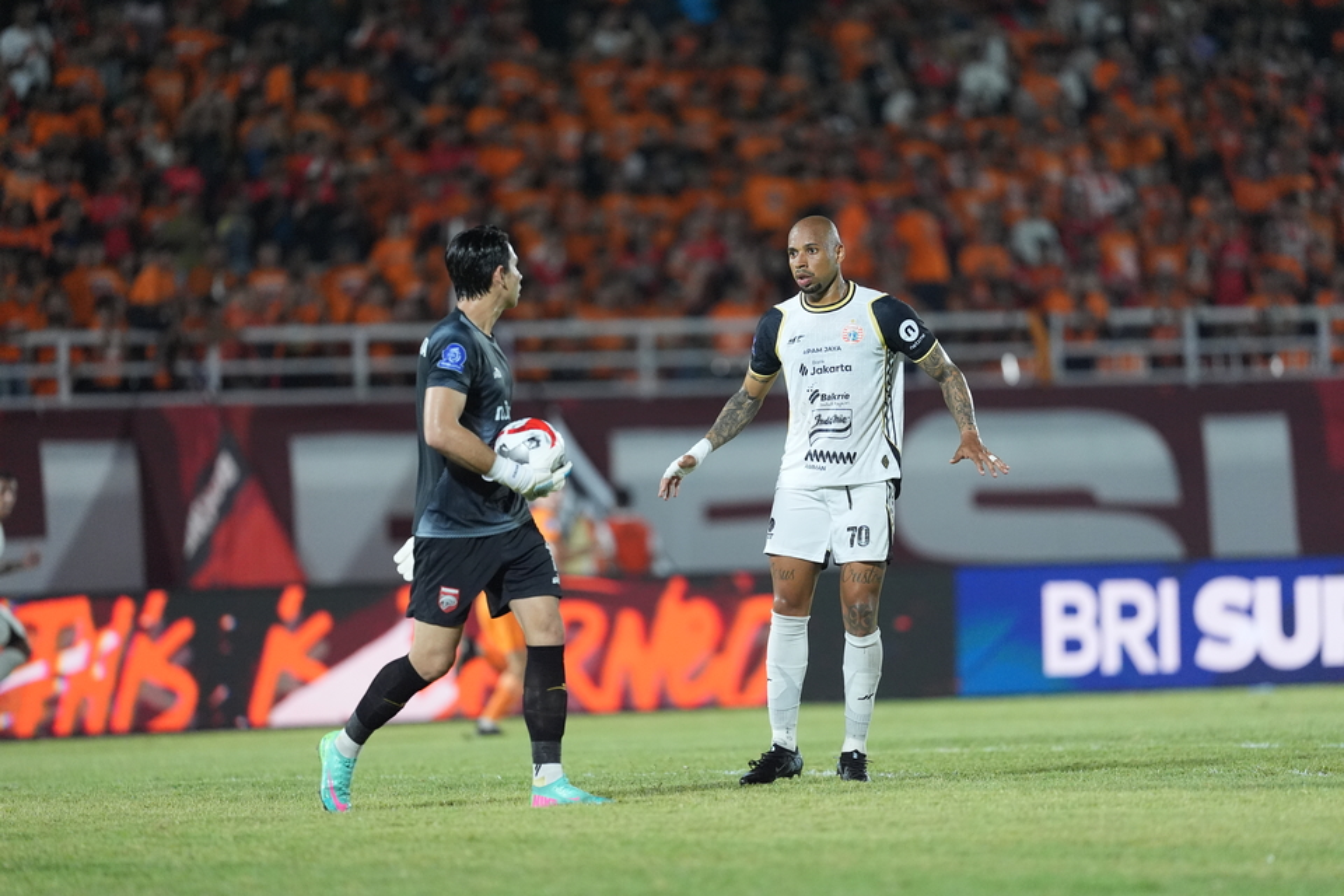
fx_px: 11199
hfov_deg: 6.9
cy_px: 448
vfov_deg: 4.6
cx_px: 672
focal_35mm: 300
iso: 4000
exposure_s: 1/1250
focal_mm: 300
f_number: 2.8
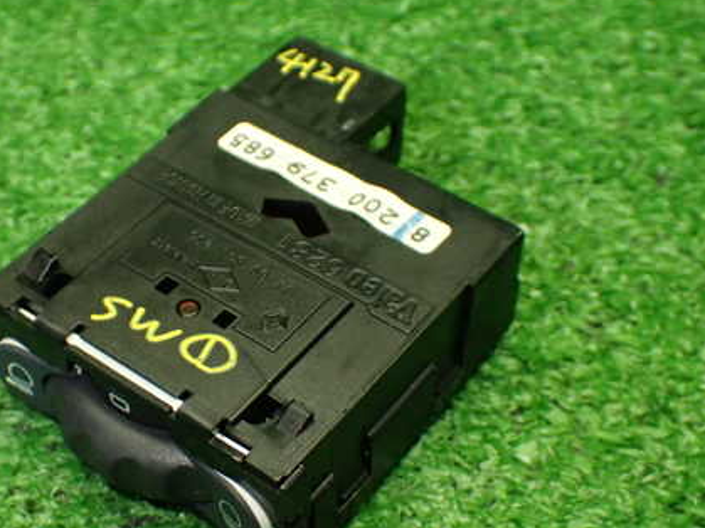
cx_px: 246
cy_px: 316
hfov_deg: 30.5
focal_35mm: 63
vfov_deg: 23.2
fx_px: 1283
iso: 800
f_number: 2.9
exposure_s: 1/125
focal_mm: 7.84
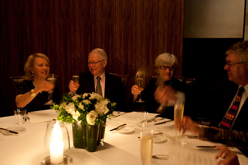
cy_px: 82
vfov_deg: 36.8
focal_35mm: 36
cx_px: 124
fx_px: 248
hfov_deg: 53.2
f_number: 2.8
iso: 1000
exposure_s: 1/8
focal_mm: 24
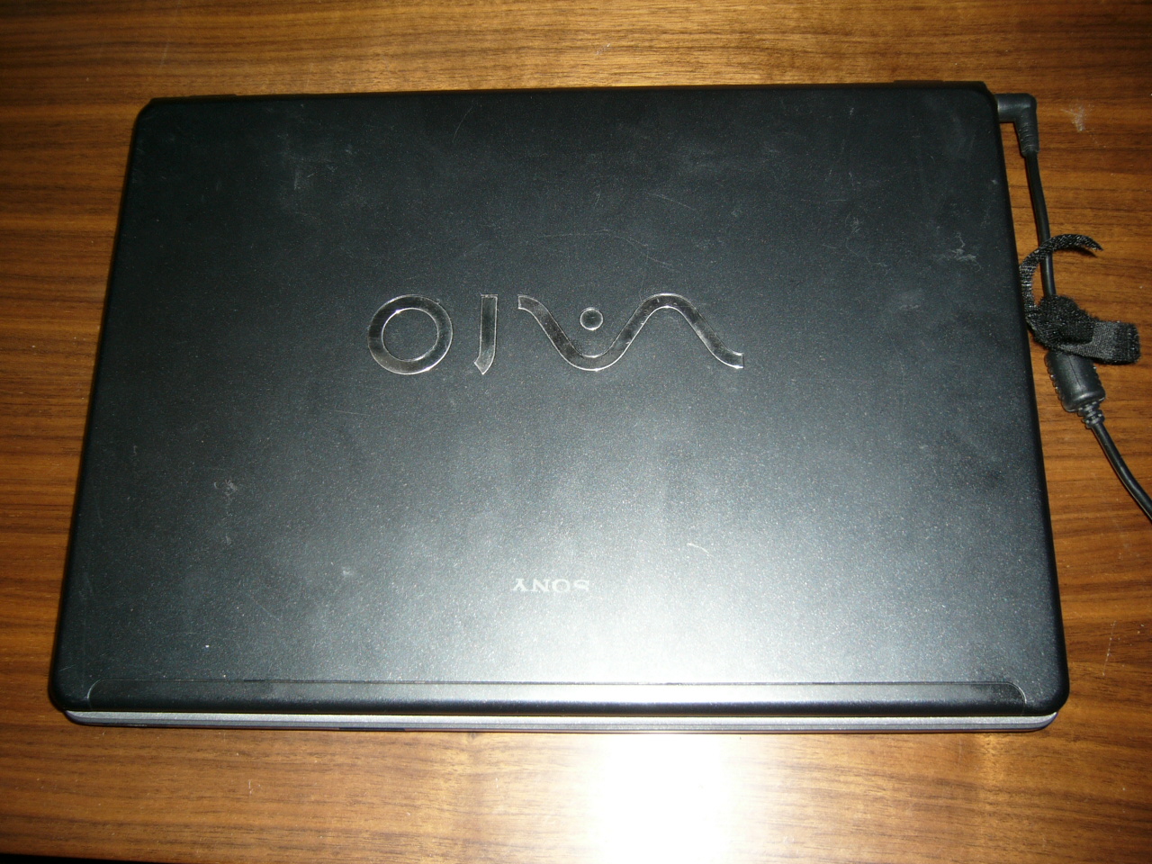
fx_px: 1165
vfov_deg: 40.7
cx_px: 576
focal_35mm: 35
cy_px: 432
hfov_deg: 52.6
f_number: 2.8
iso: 50
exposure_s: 1/60
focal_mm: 5.8
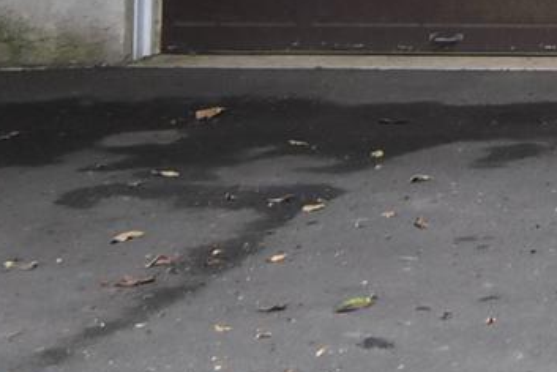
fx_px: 2290
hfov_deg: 13.2
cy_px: -571
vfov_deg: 8.4
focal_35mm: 148
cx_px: 813
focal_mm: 17
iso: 800
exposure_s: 1/125
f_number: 5.6
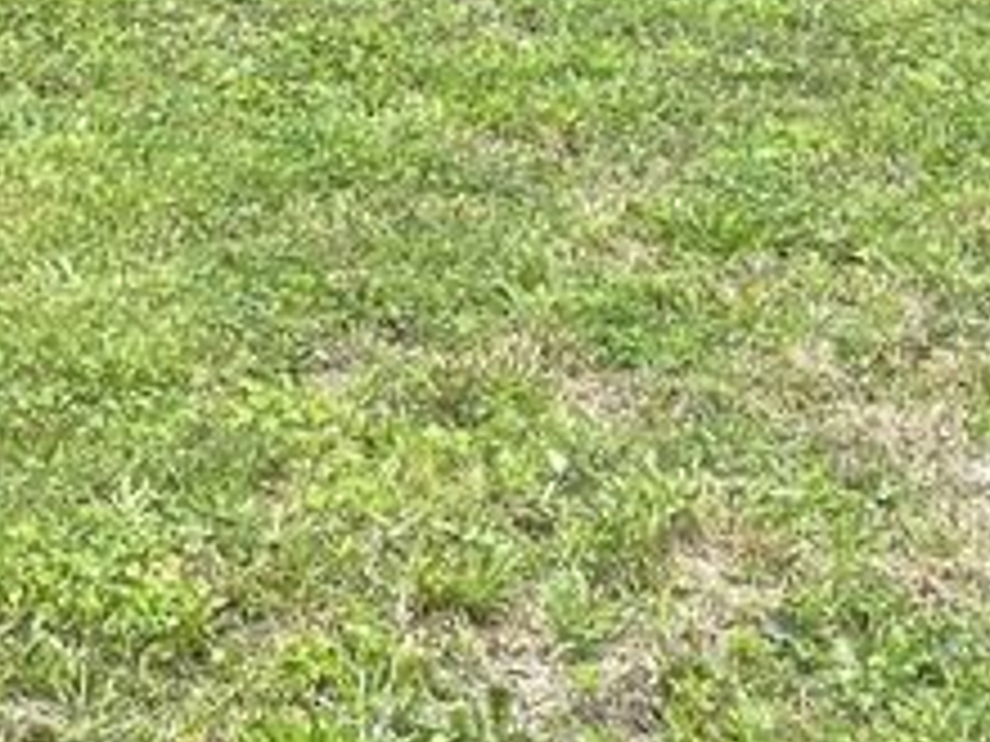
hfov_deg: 16.2
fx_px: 3461
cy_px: -499
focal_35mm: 121
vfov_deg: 11.5
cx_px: 310
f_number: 1.6
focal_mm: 4.2
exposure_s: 1/888
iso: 32
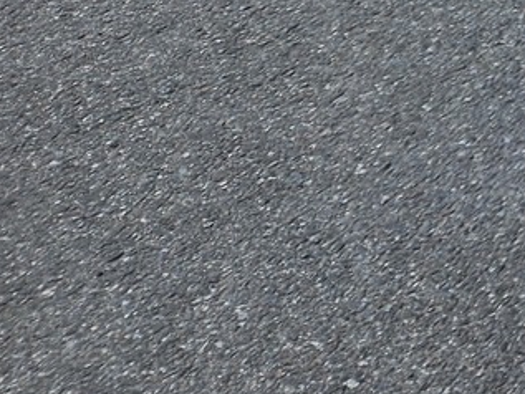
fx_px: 1760
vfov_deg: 10.8
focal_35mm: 116
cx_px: 1159
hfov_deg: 13.6
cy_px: -556
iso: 25
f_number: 1.8
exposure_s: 1/1983
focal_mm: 5.4
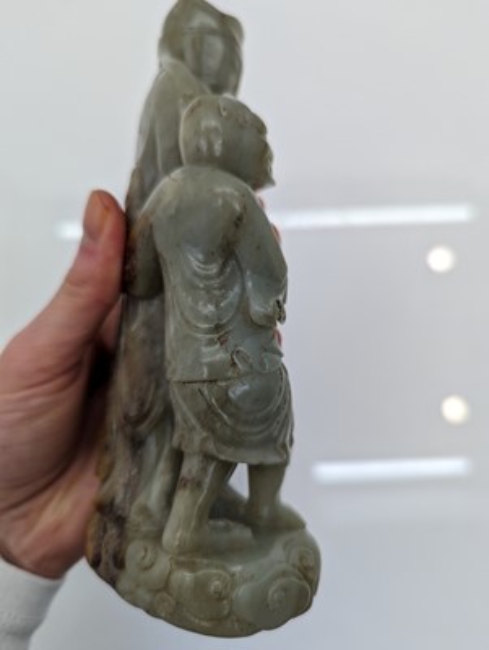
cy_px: 325
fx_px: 451
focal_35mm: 24
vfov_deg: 71.5
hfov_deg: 56.9
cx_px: 244
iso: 123
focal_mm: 6.81
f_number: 1.85
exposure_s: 1/241
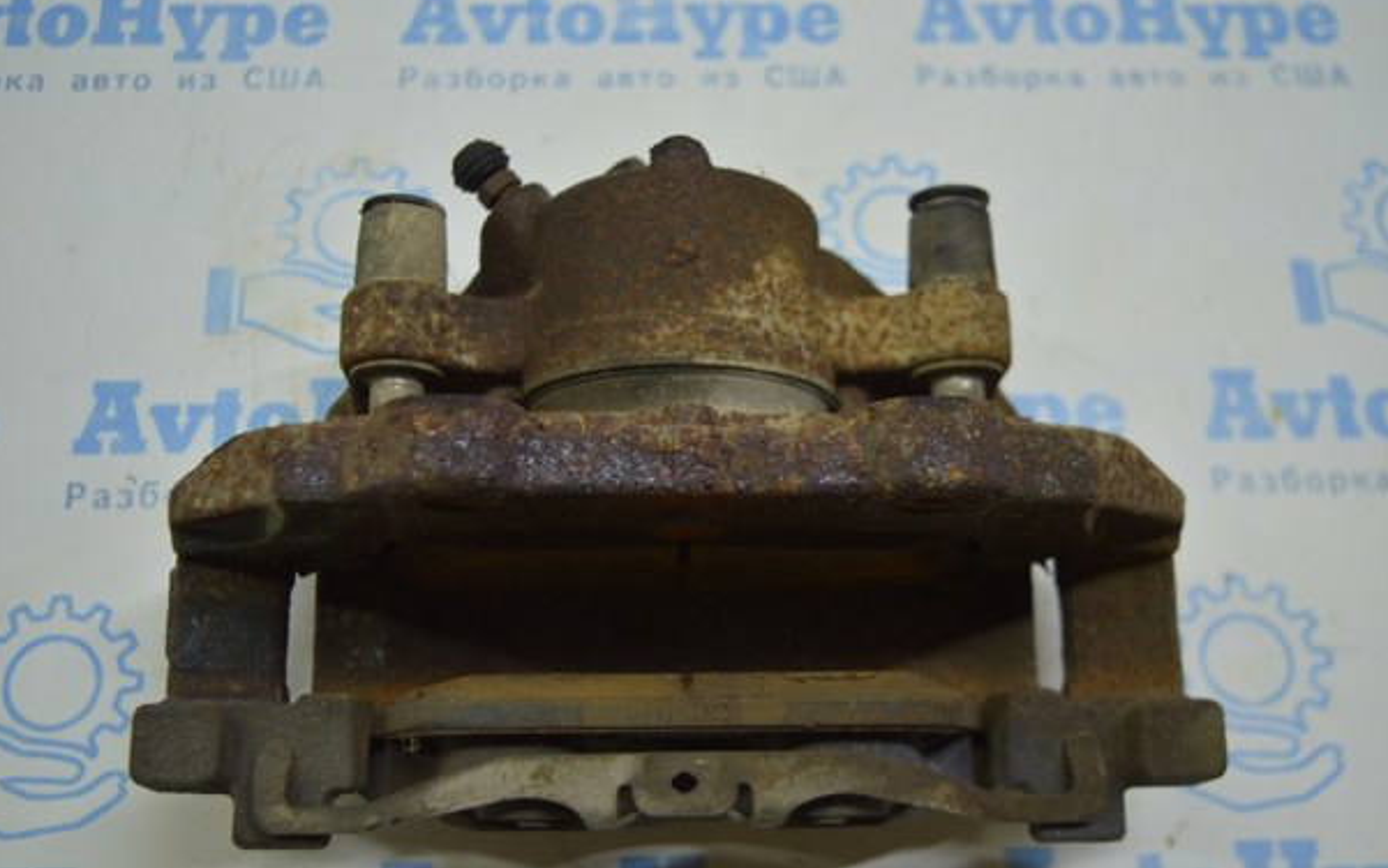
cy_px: 472
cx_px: 654
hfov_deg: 50.3
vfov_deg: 32.8
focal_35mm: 39
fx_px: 1476
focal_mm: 24
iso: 400
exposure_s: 1/100
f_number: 4
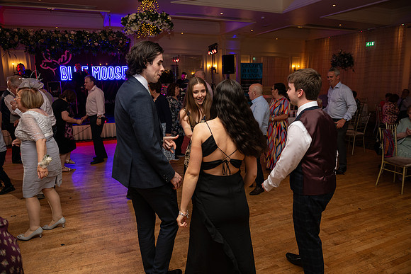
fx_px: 274
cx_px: 206
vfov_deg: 53.2
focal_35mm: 24
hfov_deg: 73.7
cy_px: 137
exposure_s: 1/160
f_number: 3.5
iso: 500
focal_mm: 24
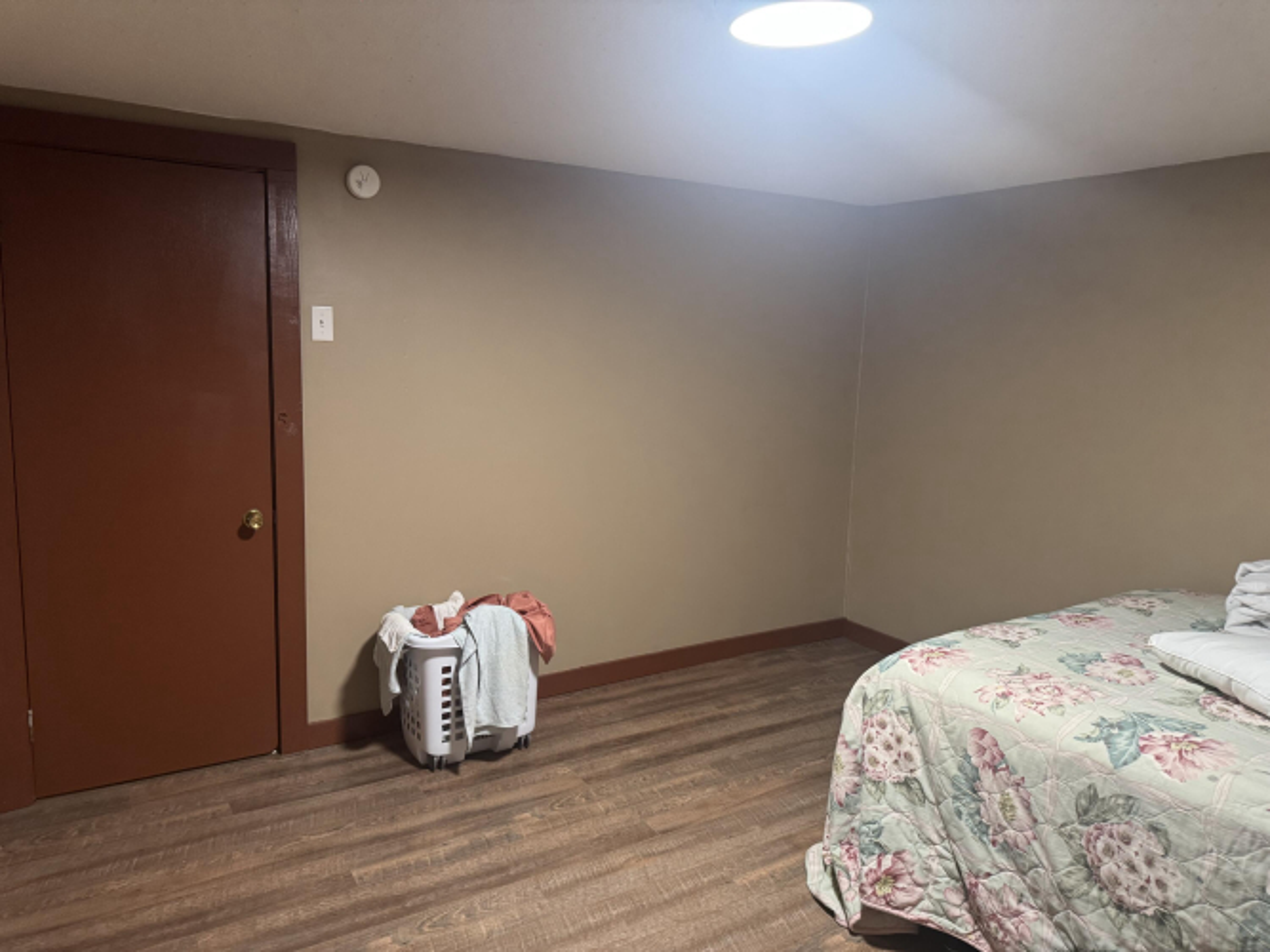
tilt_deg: -9.0
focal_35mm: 24
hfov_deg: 71.6
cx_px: 635
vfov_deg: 56.8
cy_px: 476
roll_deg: -1.8
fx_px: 880
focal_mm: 6.76
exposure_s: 1/60
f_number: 1.78
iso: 320
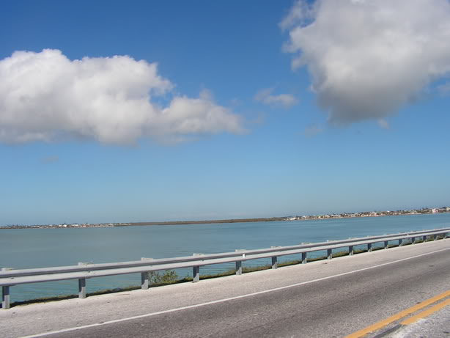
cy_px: 169
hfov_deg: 51.3
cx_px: 225
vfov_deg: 39.7
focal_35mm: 36
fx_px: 468
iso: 64
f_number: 4.8
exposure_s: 1/1000
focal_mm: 6
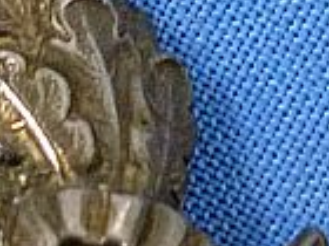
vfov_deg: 2.9
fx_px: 4828
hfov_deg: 3.8
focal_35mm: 508
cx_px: -418
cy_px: 131
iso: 400
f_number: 4.9
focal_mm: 16
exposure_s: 1/60
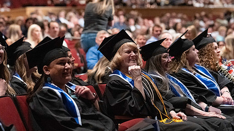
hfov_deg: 18.2
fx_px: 732
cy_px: 58
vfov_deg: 10.3
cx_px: 117
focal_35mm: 118
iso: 12800
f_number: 2.8
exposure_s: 1/400
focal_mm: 85
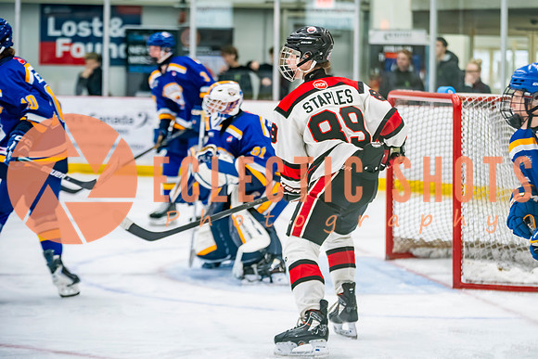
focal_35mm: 125
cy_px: 138
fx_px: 1875
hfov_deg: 16.3
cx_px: 331
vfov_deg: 10.9
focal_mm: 102
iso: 3200
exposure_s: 1/640
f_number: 2.8
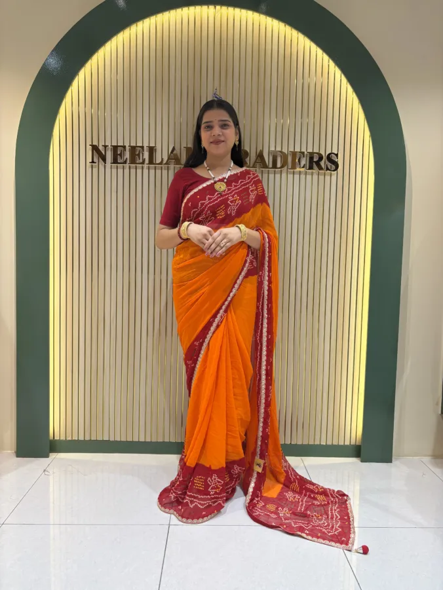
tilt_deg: -3.9
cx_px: 222
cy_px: 295
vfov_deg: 67.3
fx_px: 444
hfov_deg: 53.1
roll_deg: -1.4
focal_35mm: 26
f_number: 1.6
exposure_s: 1/112
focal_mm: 5.96
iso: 50
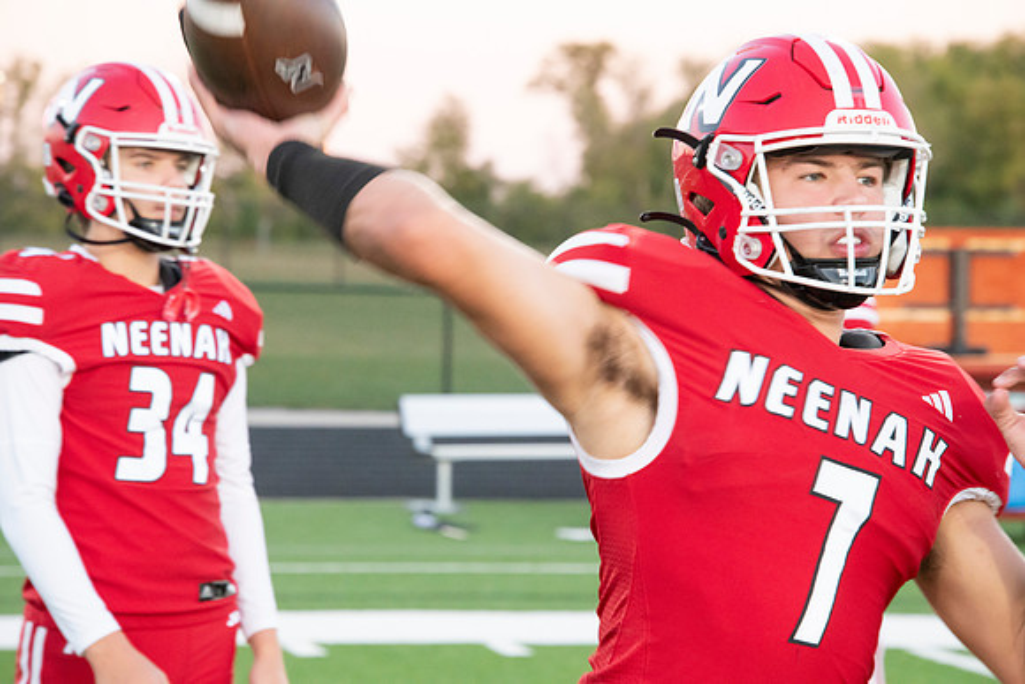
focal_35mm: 200
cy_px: 342
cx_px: 512
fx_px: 5696
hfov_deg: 10.3
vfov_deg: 6.9
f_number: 9
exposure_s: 1/320
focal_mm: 200
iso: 8000
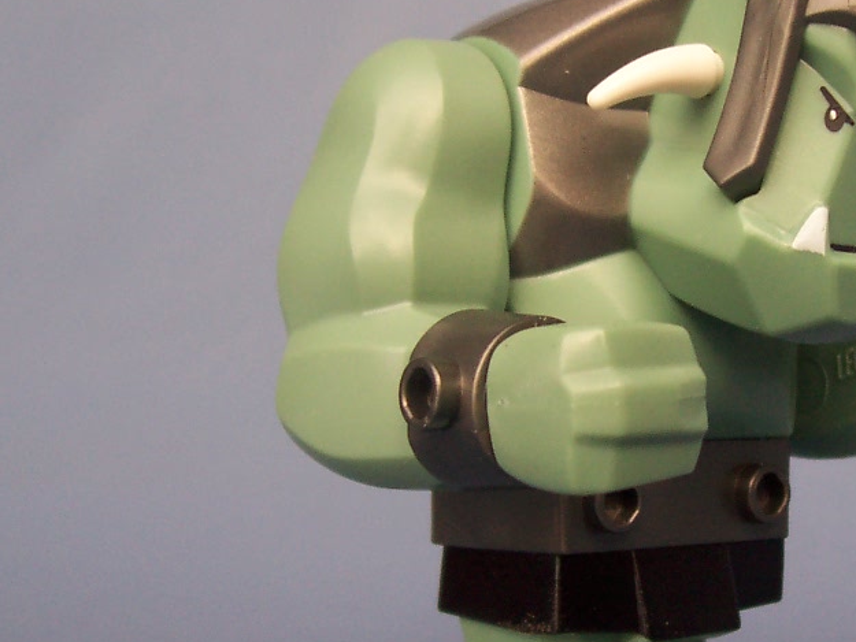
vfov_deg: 20.7
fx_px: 1756
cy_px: 334
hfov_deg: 27.1
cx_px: 635
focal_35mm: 71
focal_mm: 5.6
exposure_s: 1/180
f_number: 2.8
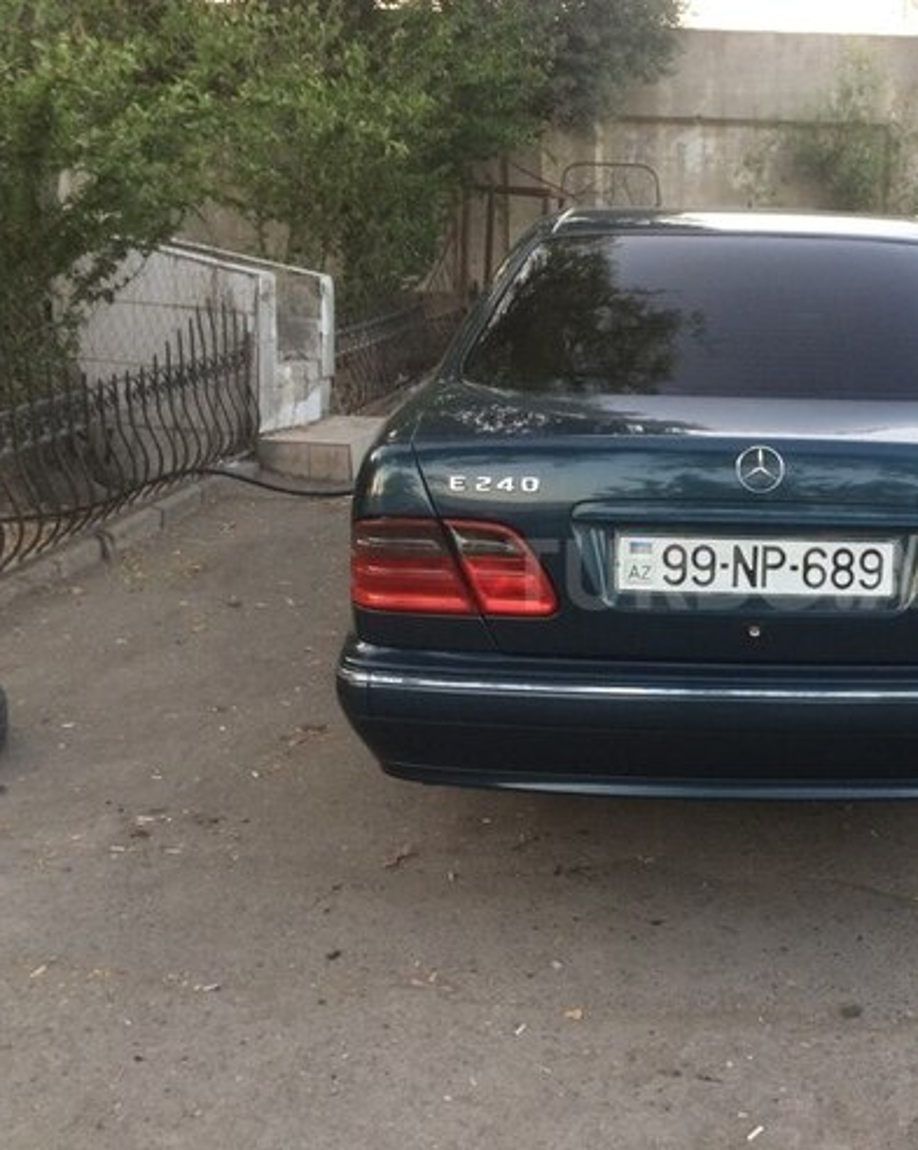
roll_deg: -1.0
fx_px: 1292
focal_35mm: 38
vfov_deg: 48.0
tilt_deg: -15.4
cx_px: 745
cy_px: 574
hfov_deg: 37.6
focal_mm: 4.15
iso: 64
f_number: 2.2
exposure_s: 1/33
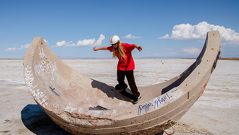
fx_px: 203
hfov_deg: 60.8
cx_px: 104
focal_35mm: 32
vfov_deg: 36.5
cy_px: 51
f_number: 6.3
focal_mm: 24
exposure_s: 1/1600
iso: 250
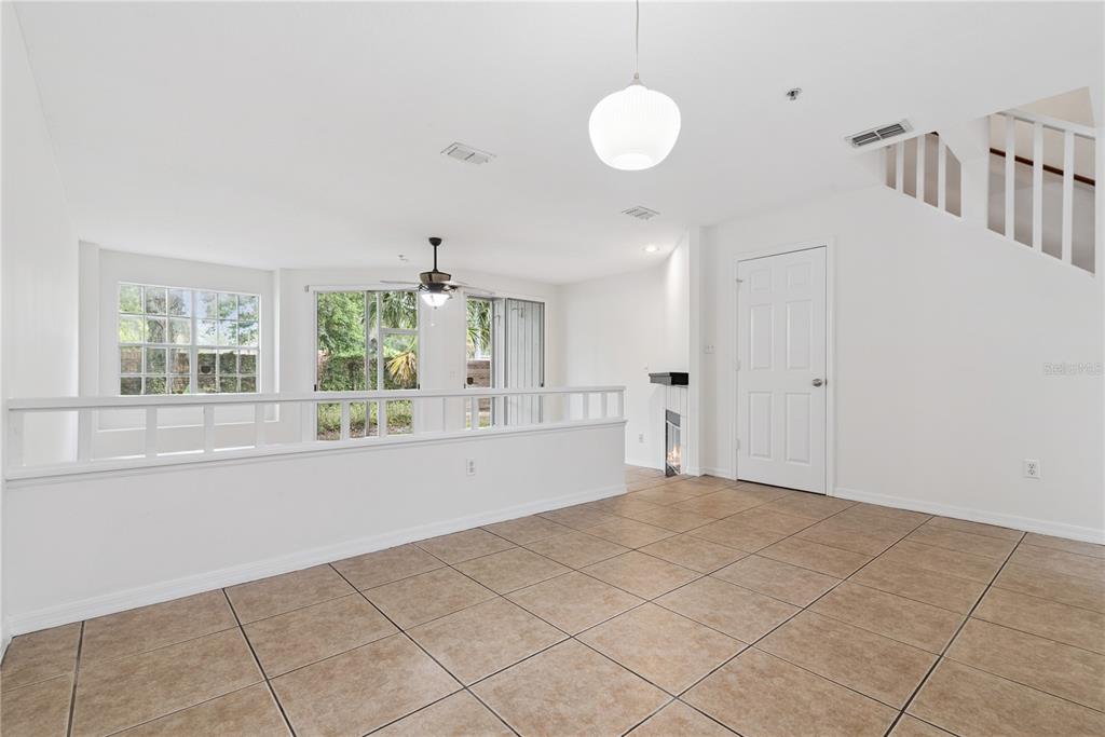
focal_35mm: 16
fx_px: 491
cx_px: 552
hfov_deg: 96.7
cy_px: 368
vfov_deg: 73.8
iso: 250
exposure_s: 1/20
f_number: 9
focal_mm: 16
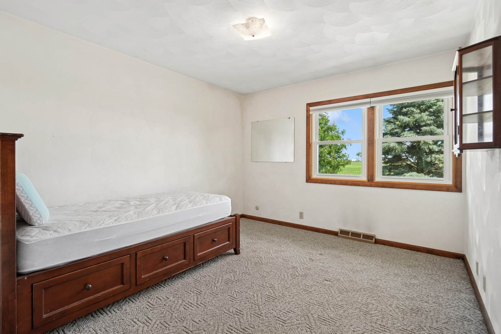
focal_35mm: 16
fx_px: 223
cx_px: 250
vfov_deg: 73.7
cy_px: 167
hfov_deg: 96.7
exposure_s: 1/40
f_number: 4.5
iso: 400
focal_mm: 16
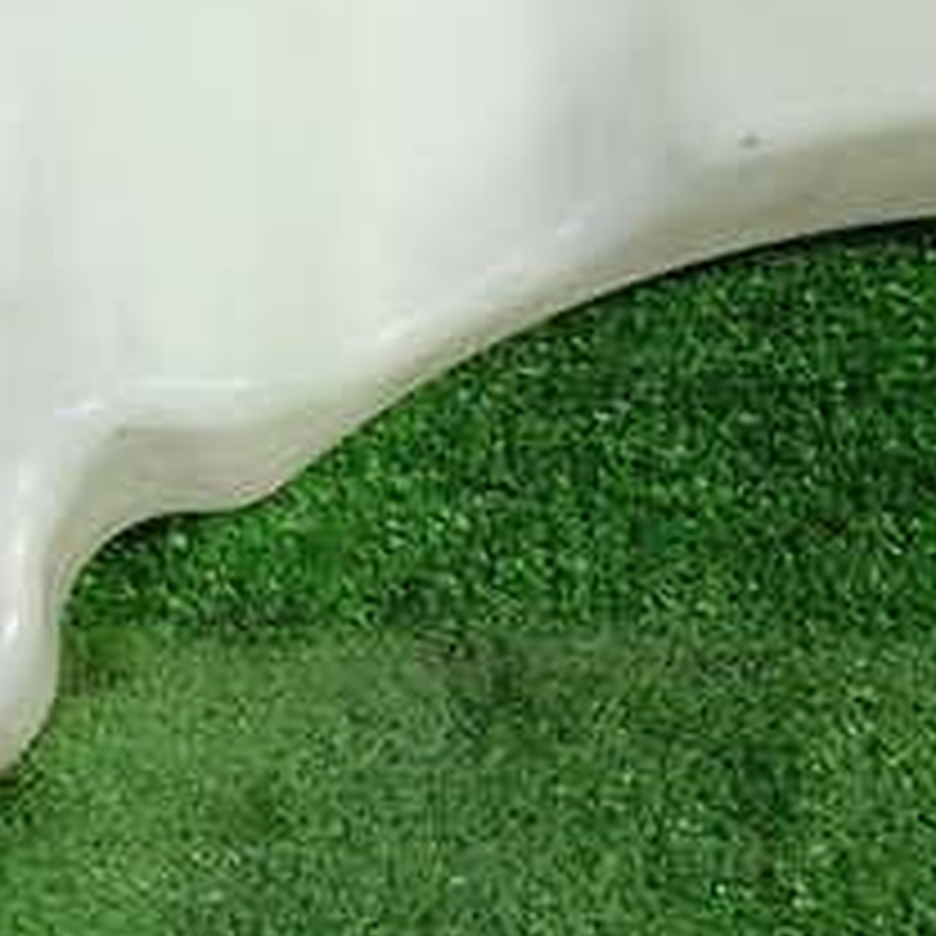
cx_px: 252
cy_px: 126
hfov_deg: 18.8
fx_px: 2814
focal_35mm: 92
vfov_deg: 18.6
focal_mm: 6.37
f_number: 2.5
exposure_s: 1/40
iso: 500
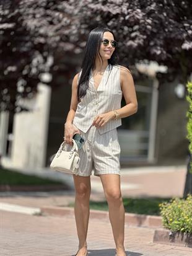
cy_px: 128
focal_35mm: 77
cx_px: 96
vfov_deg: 25.3
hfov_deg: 19.1
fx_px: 569
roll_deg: -5.0
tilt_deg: -0.7
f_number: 2.8
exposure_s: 1/497
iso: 32
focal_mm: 9
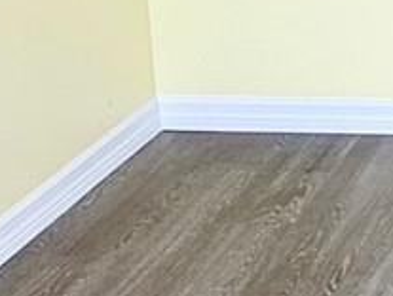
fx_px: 1228
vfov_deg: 12.8
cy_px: -192
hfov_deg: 16.1
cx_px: 649
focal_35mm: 108
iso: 50
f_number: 2.2
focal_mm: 2.22
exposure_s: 1/99
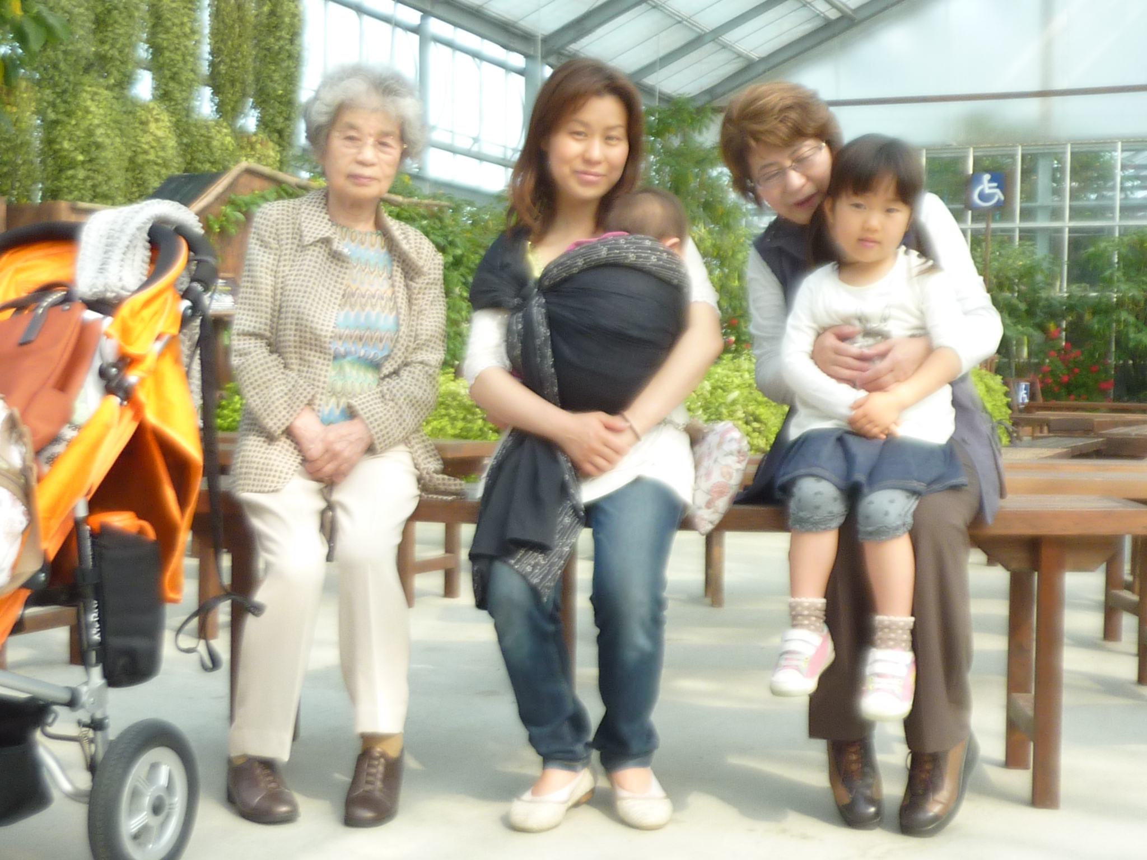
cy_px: 430
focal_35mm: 48
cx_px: 574
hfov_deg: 39.7
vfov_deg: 30.3
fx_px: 1590
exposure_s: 1/60
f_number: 3.3
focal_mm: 4.4
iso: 80
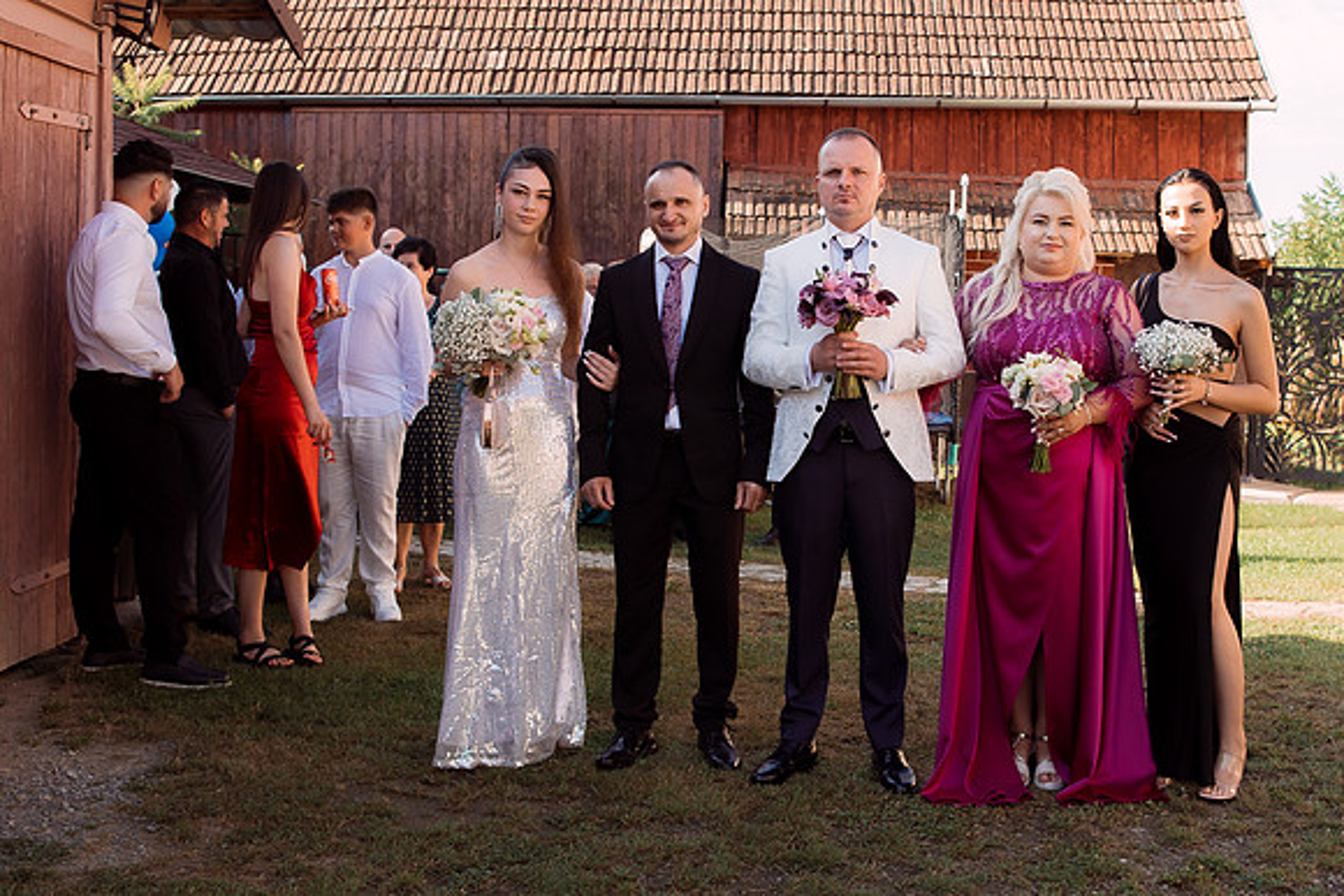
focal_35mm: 41
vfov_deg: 32.6
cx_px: 812
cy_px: 430
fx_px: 1534
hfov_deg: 47.0
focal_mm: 23
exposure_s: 1/200
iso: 100
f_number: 3.5
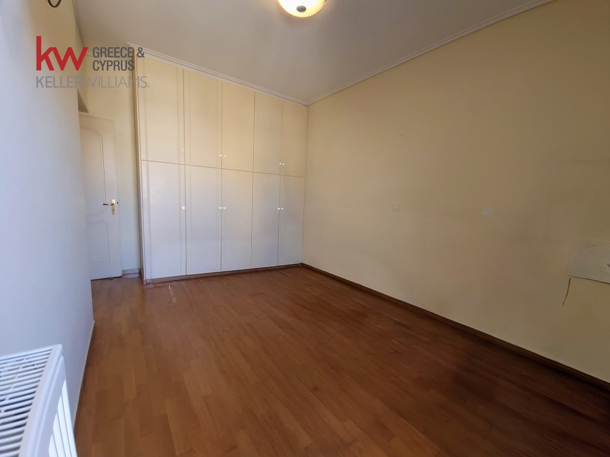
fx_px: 229
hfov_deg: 106.2
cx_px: 305
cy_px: 228
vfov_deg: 89.9
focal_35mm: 13
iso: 50
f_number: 2.2
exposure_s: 1/33
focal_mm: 2.2
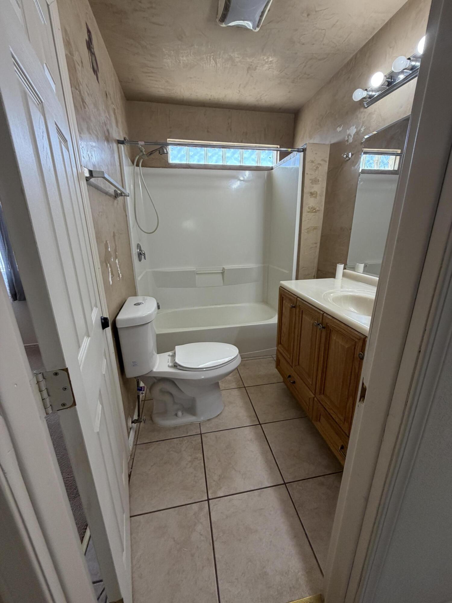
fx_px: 244
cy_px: 302
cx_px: 226
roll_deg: +1.0
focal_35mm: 14
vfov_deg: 102.1
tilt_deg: -15.9
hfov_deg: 85.7
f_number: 2.2
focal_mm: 2.22
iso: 200
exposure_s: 1/120
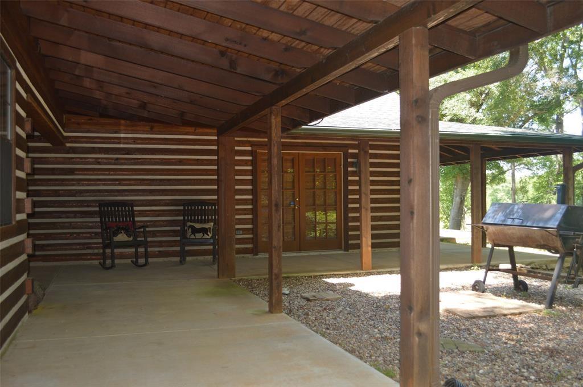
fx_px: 534
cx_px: 292
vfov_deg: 39.9
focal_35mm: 33
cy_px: 194
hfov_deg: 57.3
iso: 400
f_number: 3.8
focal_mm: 22
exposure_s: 1/80
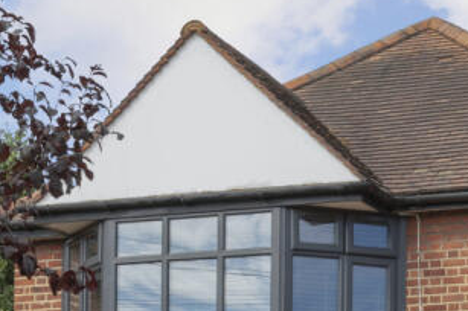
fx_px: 1169
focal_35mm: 90
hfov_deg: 22.6
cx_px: 195
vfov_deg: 14.5
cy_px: 412
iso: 200
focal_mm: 27
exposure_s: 1/250
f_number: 8
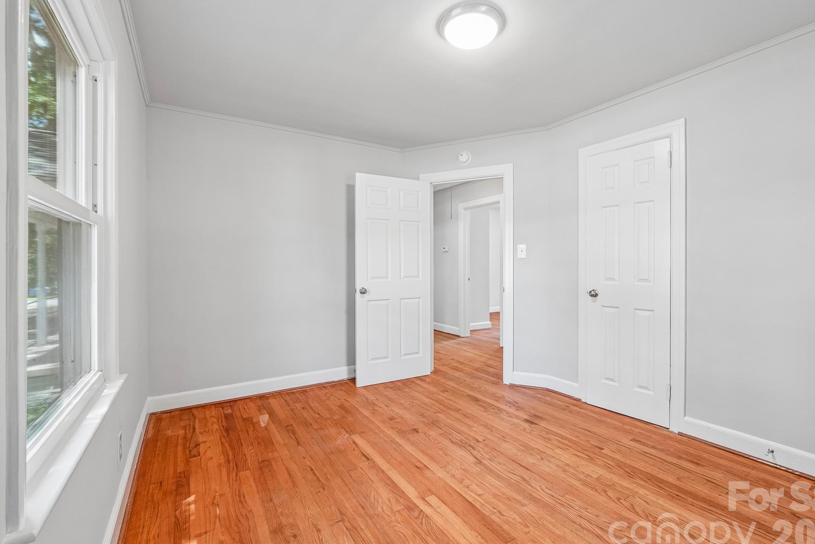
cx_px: 429
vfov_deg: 73.7
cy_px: 275
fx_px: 362
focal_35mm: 16
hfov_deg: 96.6
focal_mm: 10
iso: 400
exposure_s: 1/4
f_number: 8
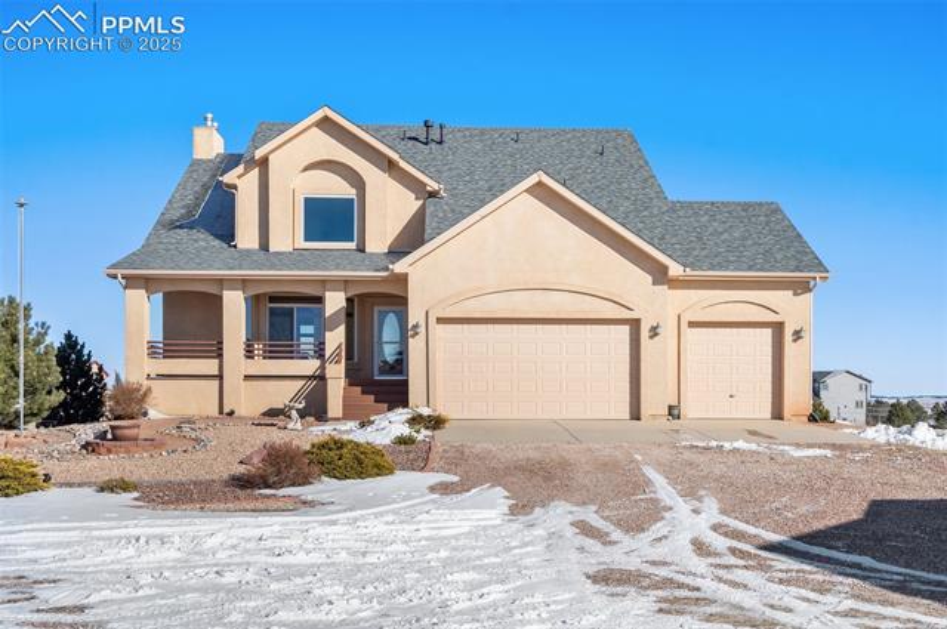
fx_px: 920
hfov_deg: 54.5
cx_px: 474
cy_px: 314
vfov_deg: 37.8
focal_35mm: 35
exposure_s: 1/1500
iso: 200
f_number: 5.6
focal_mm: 35
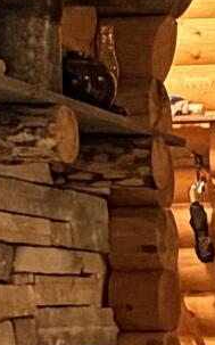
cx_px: 477
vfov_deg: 13.5
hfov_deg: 8.3
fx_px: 1380
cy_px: 506
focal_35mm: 147
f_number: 2.2
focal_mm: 2.22
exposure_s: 1/60
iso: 400
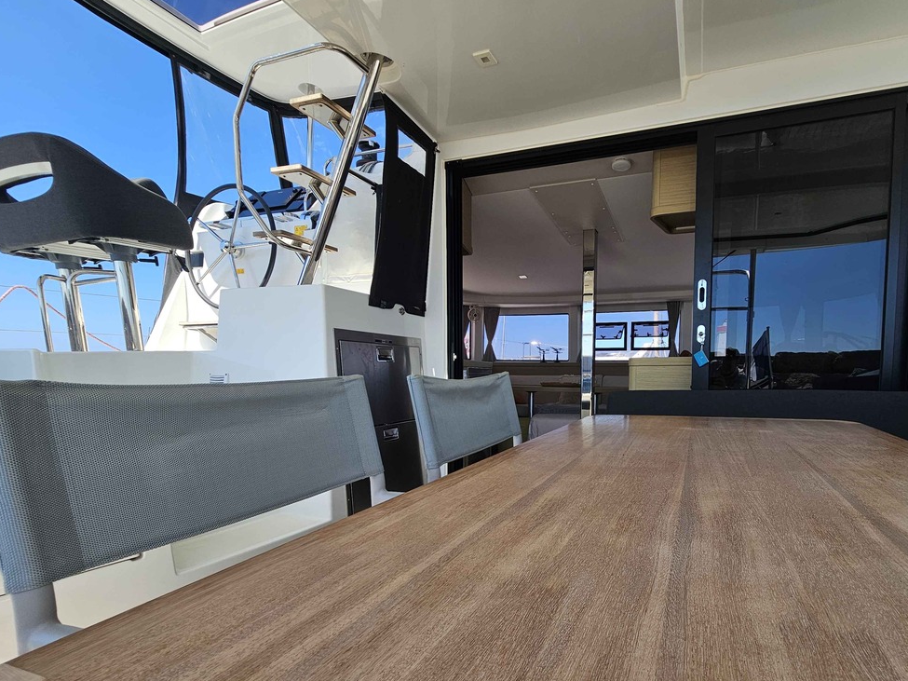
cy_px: 416
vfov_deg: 77.0
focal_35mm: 16
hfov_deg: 93.2
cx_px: 546
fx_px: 420
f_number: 2.2
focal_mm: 2.2
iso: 50
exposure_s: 1/952
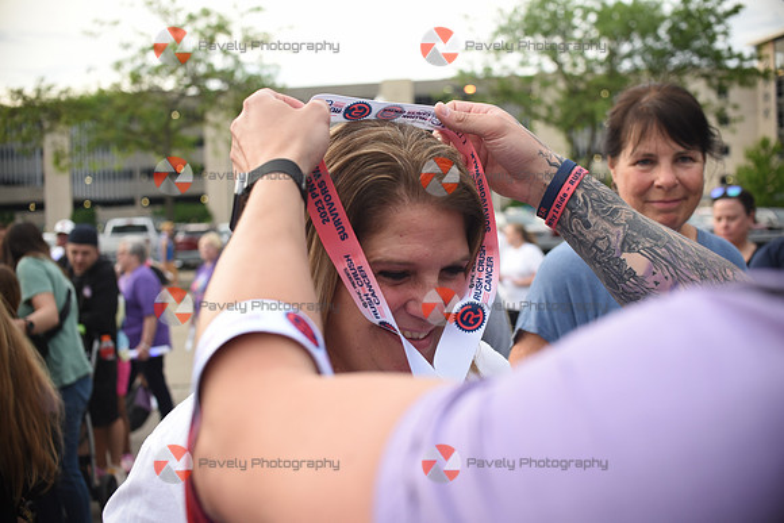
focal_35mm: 35
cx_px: 392
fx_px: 762
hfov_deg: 54.4
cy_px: 262
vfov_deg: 37.9
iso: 640
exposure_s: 1/400
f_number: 5
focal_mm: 35
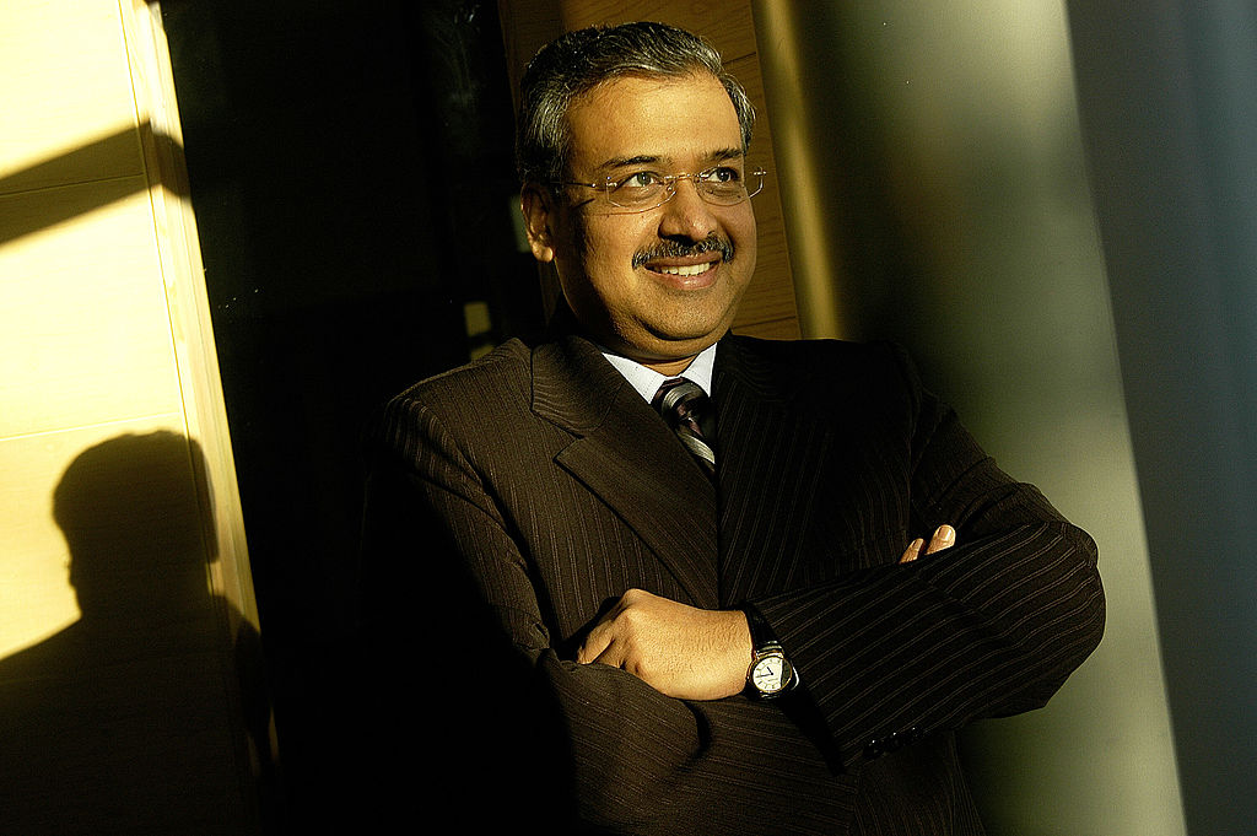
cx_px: 628
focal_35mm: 60
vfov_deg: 22.6
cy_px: 418
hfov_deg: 33.4
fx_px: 2093
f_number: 5
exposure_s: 1/60
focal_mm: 40
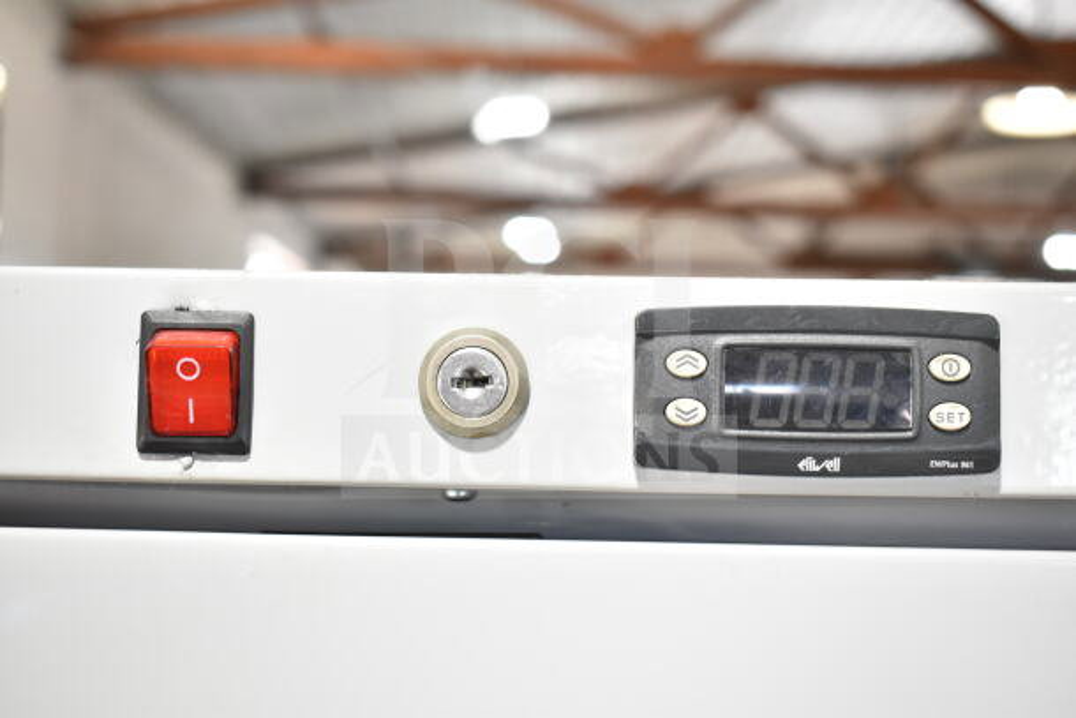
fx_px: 1569
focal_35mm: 52
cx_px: 538
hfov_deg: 37.8
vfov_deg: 25.8
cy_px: 359
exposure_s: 1/125
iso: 1600
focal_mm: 35
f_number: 5.6
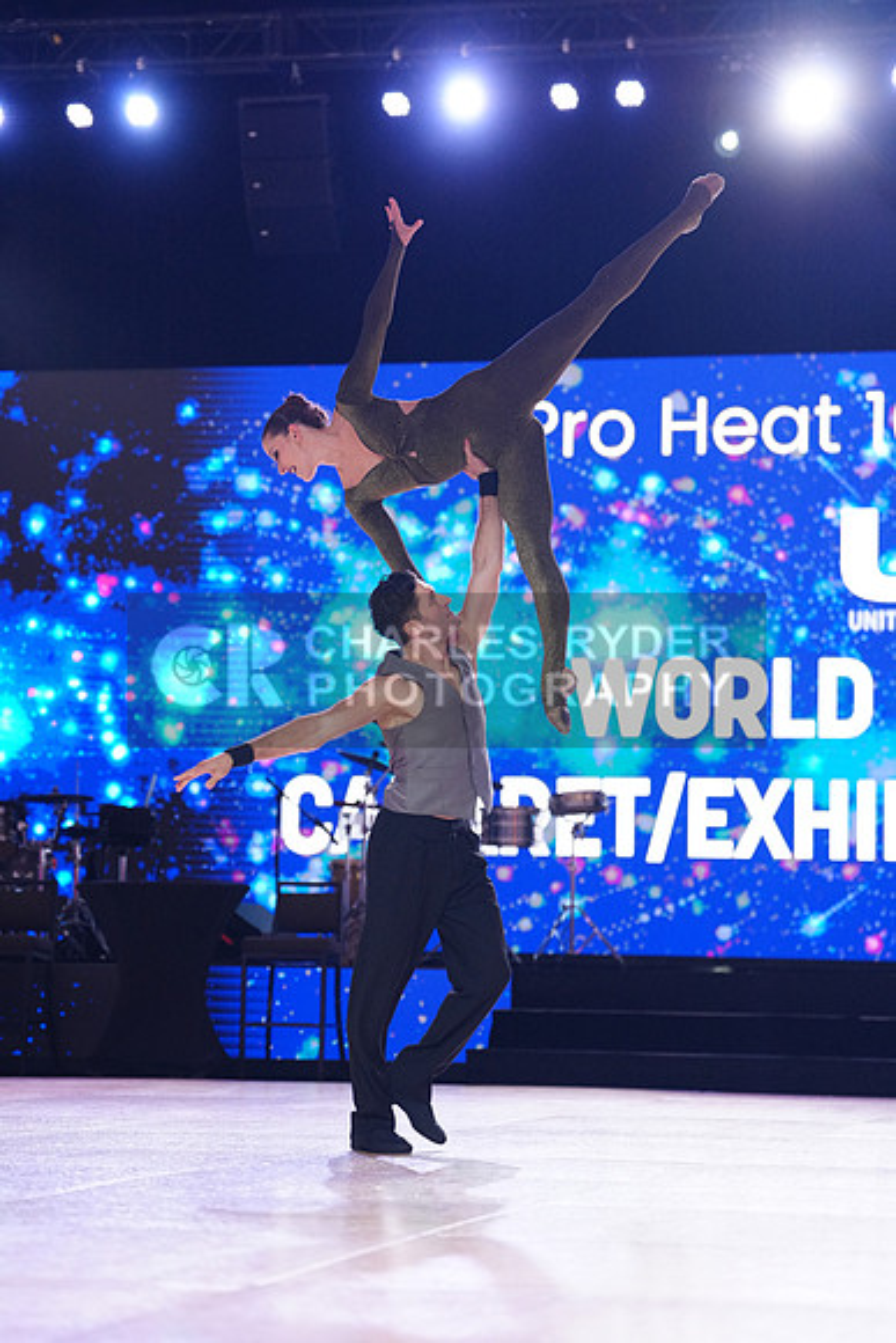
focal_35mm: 96
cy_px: 672
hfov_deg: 14.3
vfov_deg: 21.2
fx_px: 3582
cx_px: 448
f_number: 2.8
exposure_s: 1/400
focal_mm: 96
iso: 2000
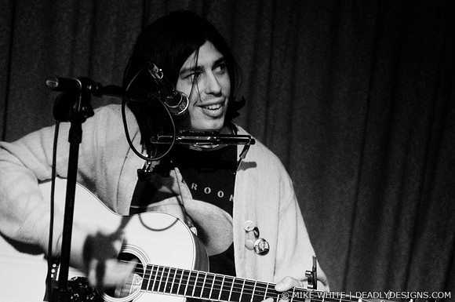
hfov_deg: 19.5
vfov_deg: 13.0
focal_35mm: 105
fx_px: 1325
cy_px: 151
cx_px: 228
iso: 1000
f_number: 2.8
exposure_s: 1/50
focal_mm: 70
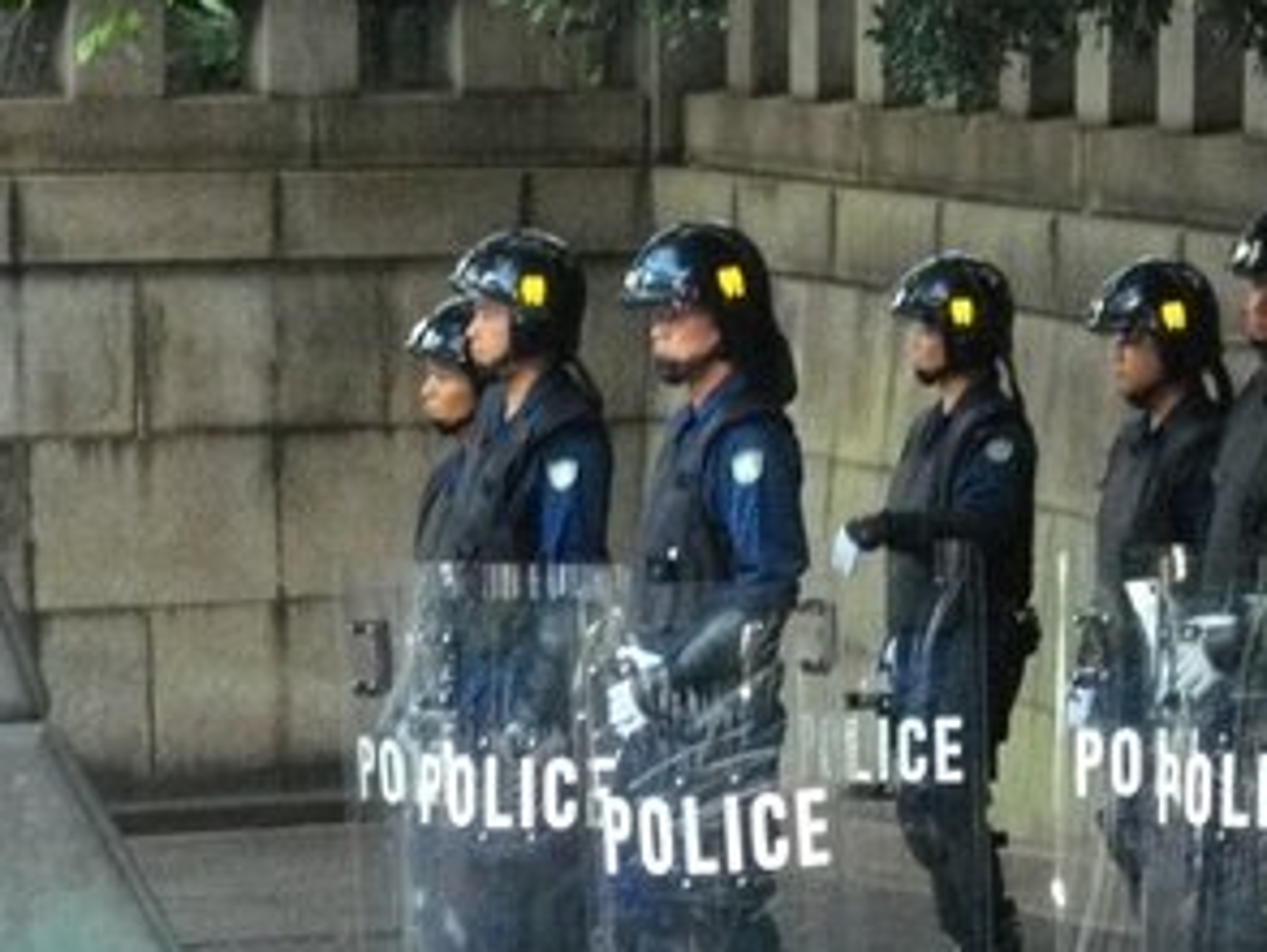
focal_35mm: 163
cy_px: 700
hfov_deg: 12.1
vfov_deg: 9.1
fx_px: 5971
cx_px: 733
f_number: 5.2
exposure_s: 1/100
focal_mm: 17.1
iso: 670
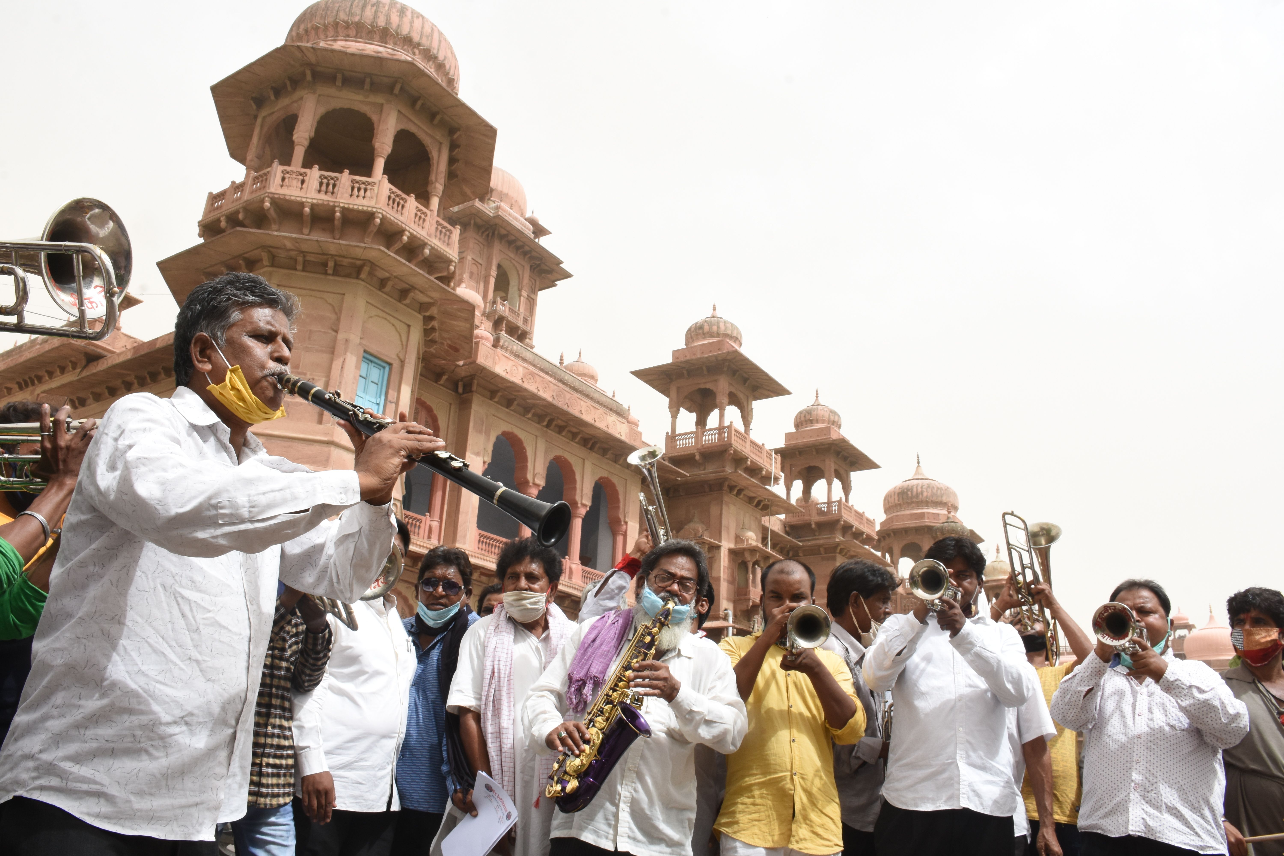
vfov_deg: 47.9
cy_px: 428
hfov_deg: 67.4
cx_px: 642
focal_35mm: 27
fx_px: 963
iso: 400
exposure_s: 1/200
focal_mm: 18
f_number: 18
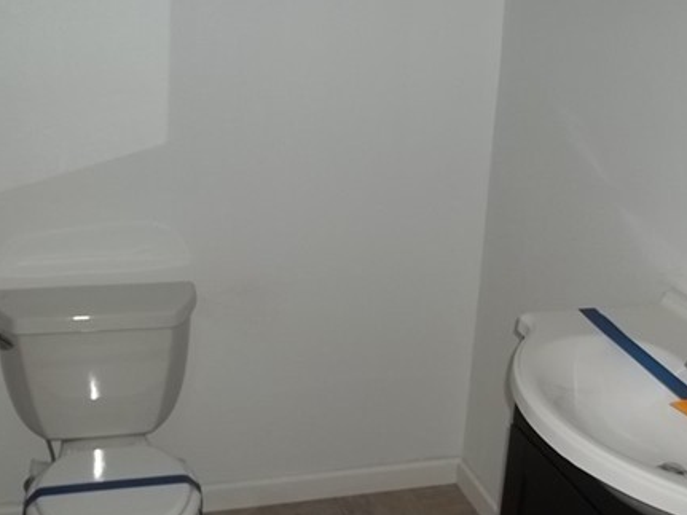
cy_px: 279
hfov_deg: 38.9
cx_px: 375
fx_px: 972
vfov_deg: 29.6
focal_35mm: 49
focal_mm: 5.9
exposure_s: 1/30
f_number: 3.3
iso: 64
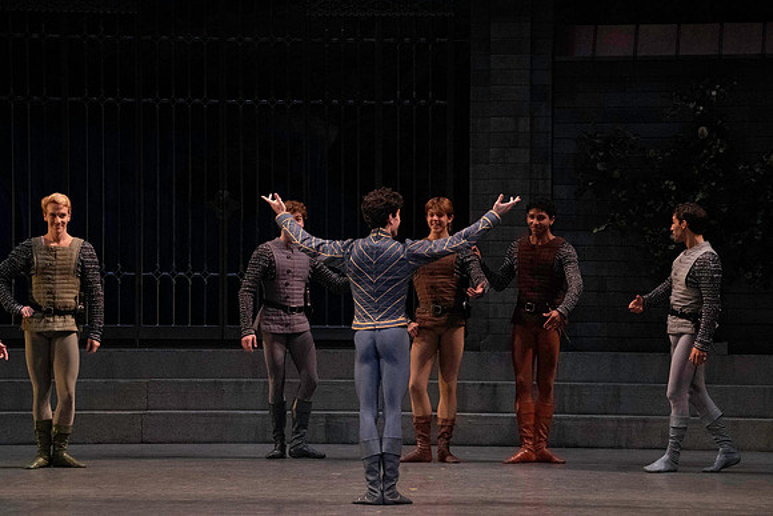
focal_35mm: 195
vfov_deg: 7.0
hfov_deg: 10.5
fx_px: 4188
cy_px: 258
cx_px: 386
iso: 16000
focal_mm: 195
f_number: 11
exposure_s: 1/400
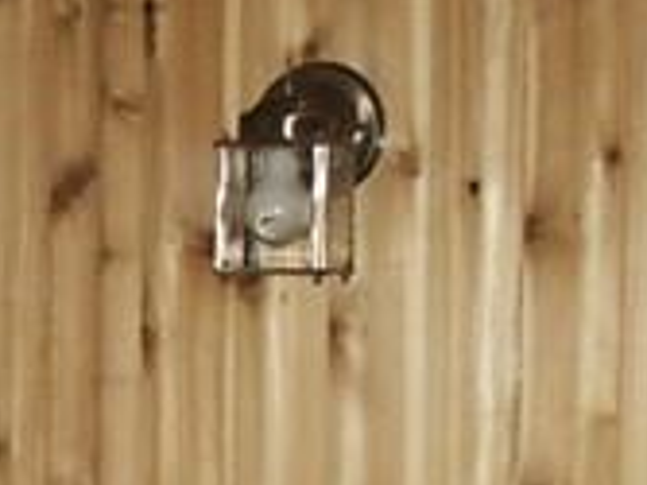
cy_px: 1020
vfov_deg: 6.7
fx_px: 4016
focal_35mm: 215
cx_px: -376
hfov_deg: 8.9
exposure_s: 1/45
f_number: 3
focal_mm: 7.18
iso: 200
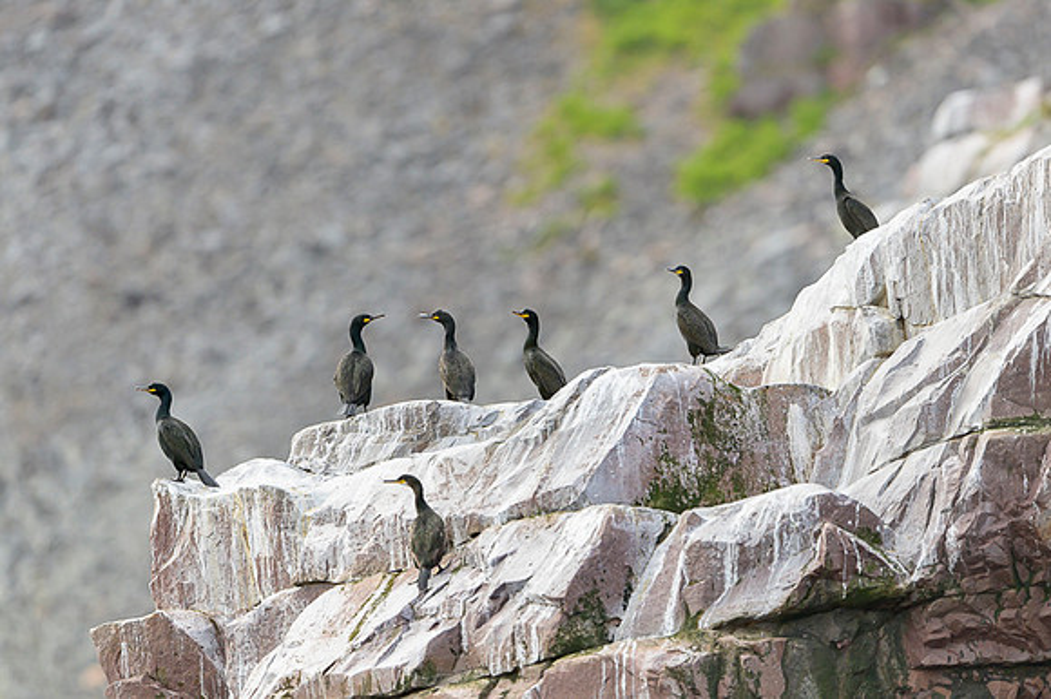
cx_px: 526
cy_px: 350
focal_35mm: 500
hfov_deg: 4.1
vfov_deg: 2.7
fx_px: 14588
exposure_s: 1/3200
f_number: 4.5
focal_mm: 500
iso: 1250
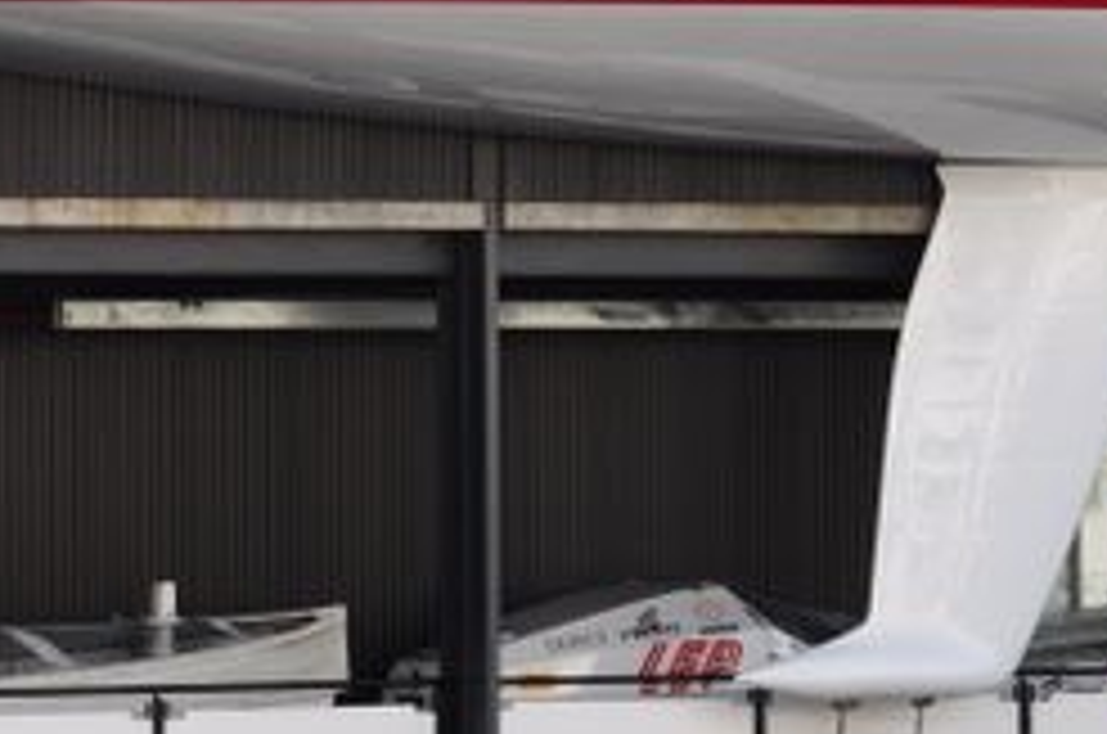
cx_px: 1030
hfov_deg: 4.7
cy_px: 306
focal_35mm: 437
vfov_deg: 3.1
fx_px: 13412
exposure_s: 1/160
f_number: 9
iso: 200
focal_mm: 70
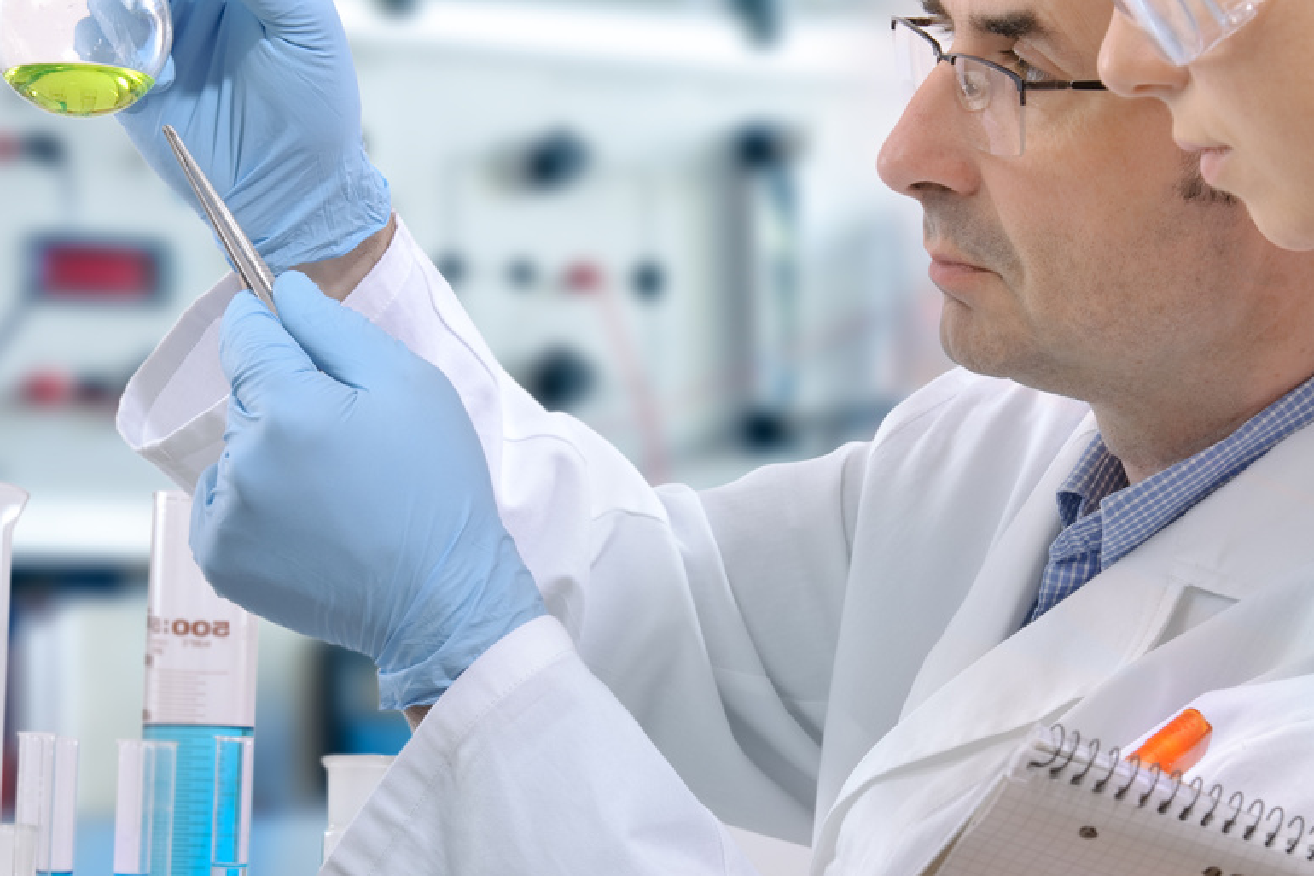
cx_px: 783
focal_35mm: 114
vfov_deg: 12.0
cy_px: 563
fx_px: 4160
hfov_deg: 17.9
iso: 100
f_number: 8
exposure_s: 1/160
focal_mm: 52
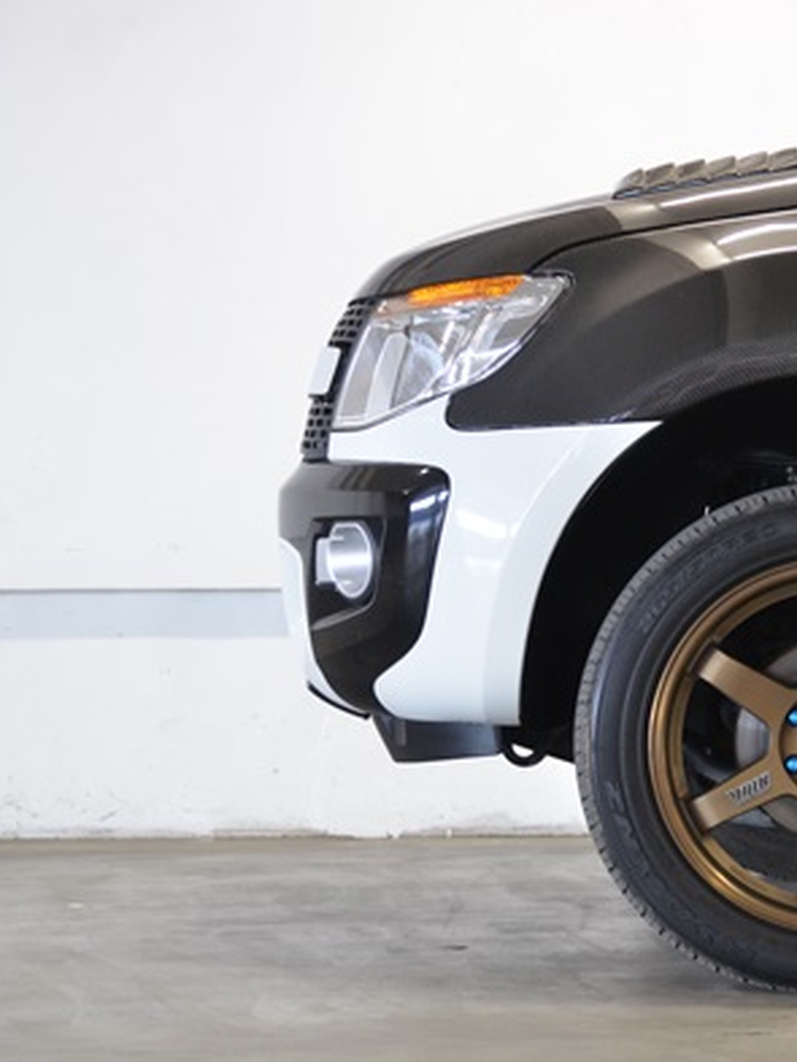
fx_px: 3774
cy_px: 534
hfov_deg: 12.0
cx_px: 700
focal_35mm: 123
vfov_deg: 16.0
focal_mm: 56
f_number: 4.8
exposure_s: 1/25
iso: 1000
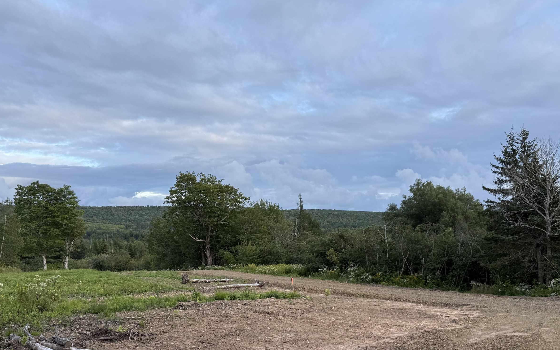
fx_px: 504
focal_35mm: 33
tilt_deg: +0.3
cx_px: 244
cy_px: 230
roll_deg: +0.9
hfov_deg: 58.0
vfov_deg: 37.9
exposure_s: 1/813
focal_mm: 6.76
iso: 80
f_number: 1.78
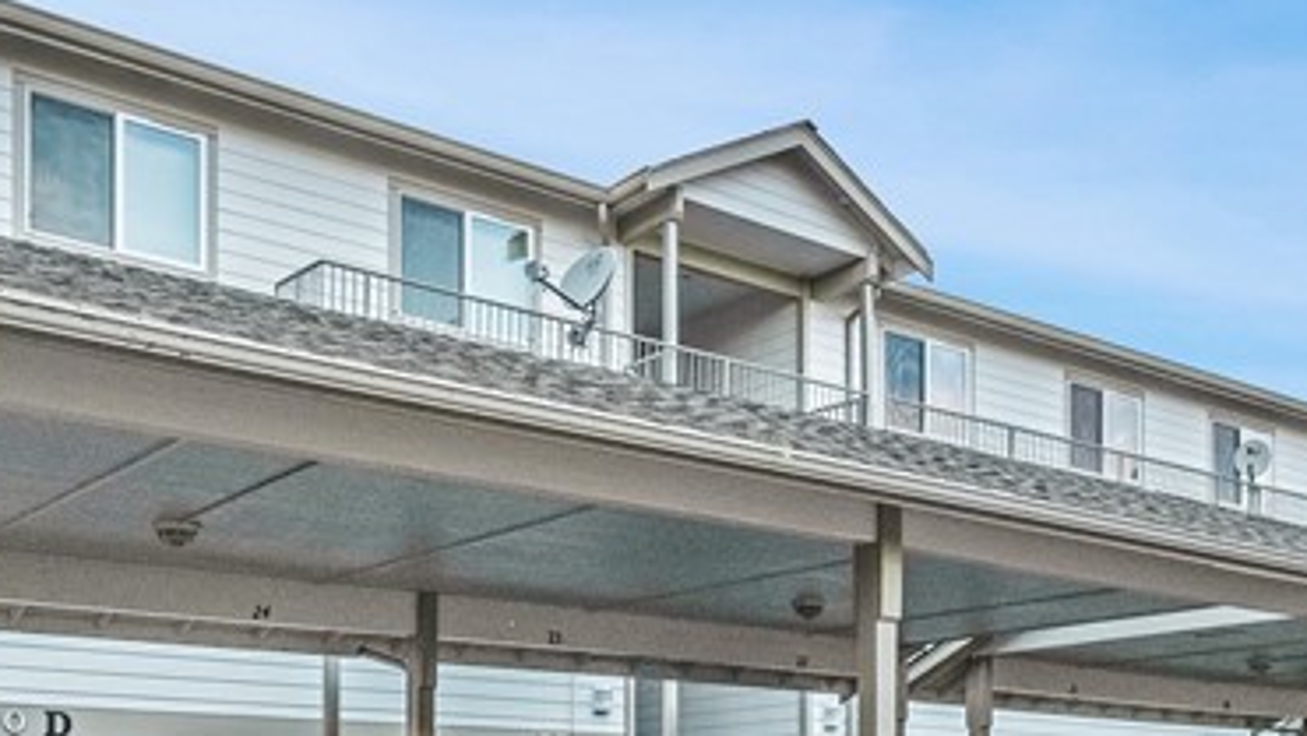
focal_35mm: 46
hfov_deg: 44.6
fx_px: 1595
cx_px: 680
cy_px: 810
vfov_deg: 24.3
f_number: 8
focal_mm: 10
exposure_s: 1/4000
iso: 800
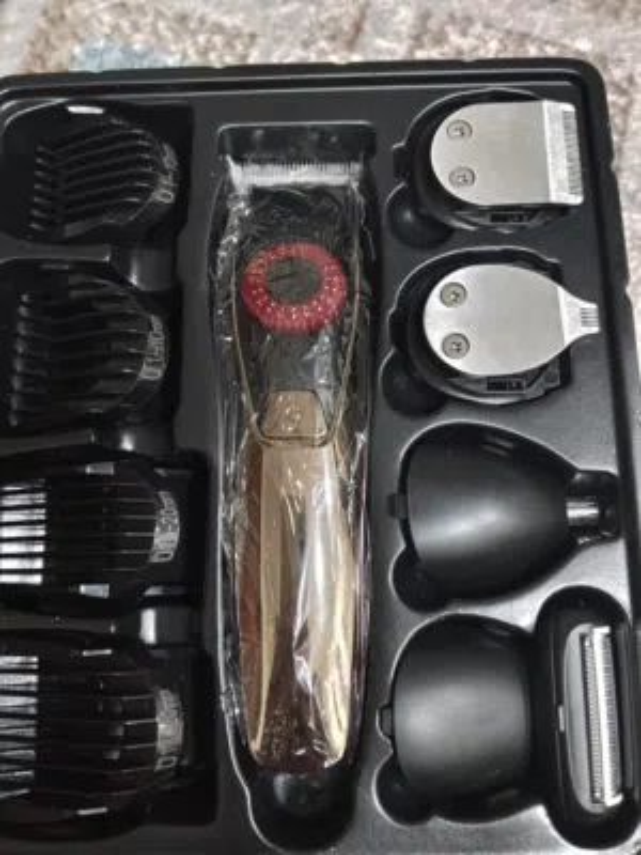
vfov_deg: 65.3
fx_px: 667
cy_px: 428
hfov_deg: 51.4
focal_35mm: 27
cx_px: 320
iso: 800
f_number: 1.8
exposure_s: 1/33.3
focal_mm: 3.98
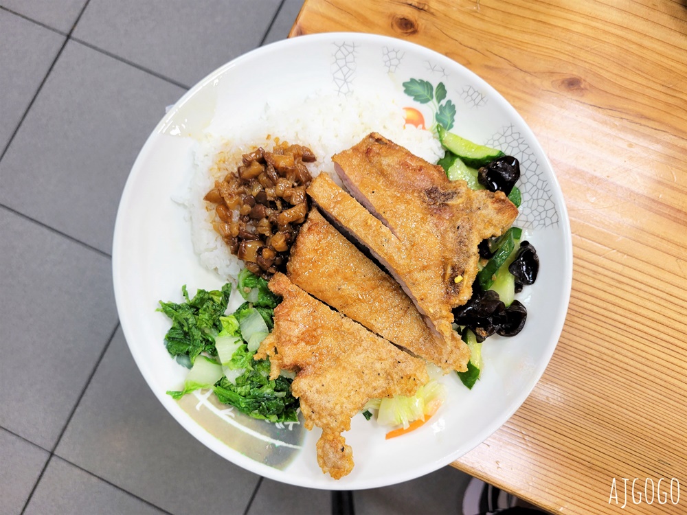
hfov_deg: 67.3
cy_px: 258
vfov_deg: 53.1
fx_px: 516
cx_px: 344
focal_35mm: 26
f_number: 1.8
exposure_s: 1/120
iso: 125
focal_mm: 5.4
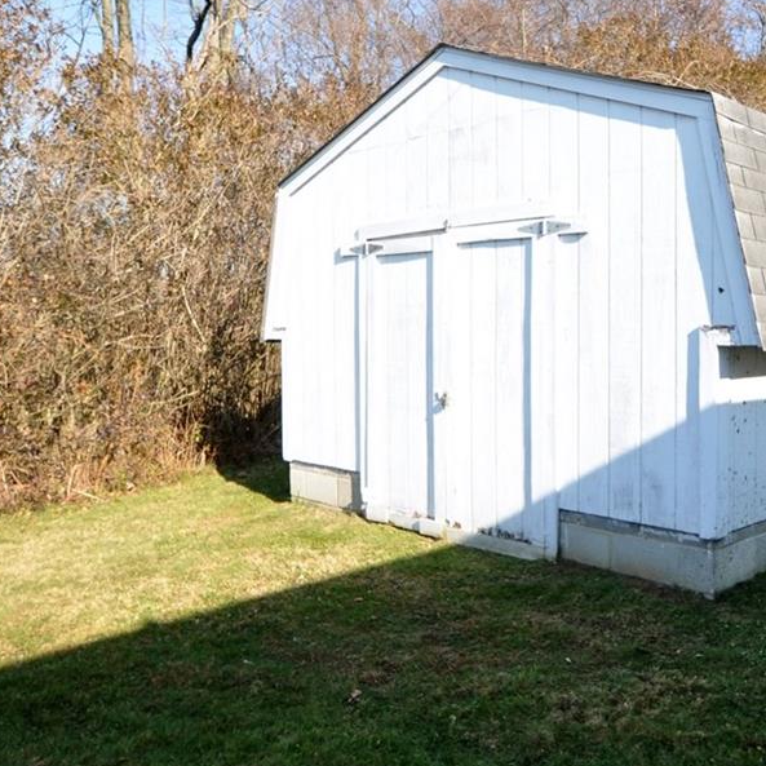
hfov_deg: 64.1
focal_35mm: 22
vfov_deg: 69.5
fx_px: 551
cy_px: 357
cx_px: 602
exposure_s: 1/200
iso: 200
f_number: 7.1
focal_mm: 10
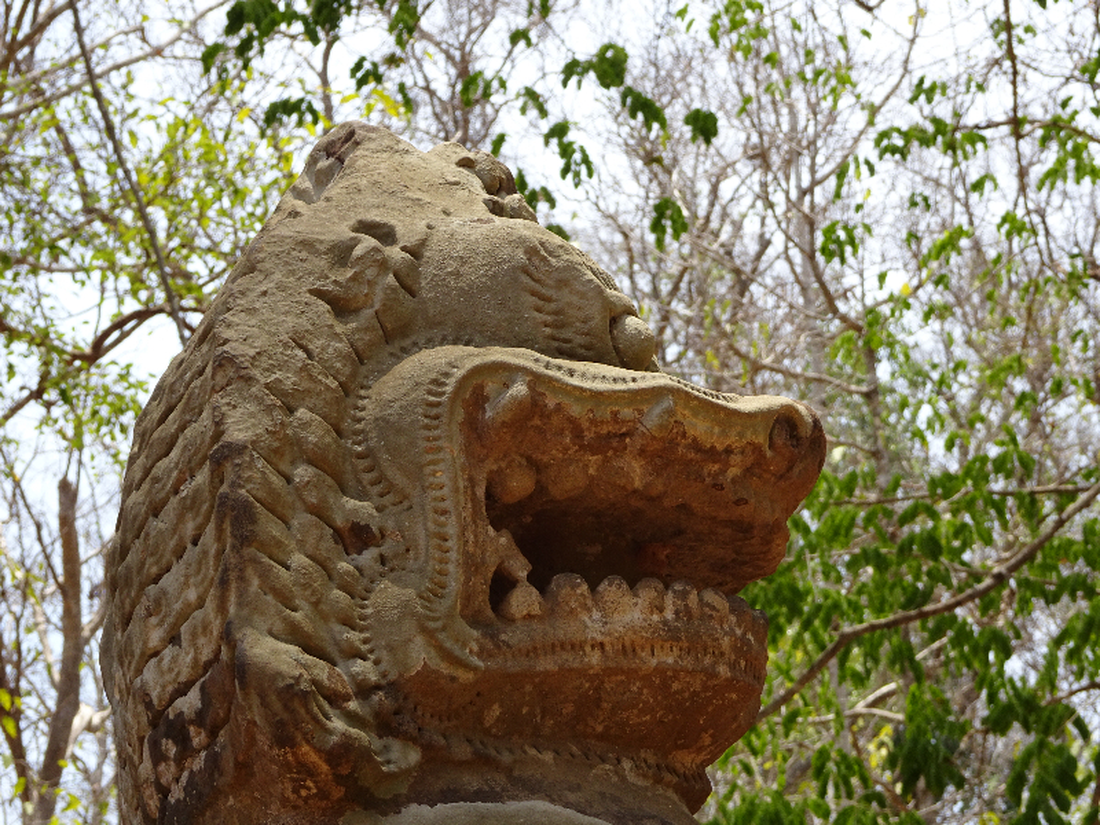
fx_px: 3337
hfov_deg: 18.7
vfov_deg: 14.1
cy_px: 412
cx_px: 550
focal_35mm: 105
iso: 80
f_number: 5
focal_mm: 17.97
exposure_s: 1/200
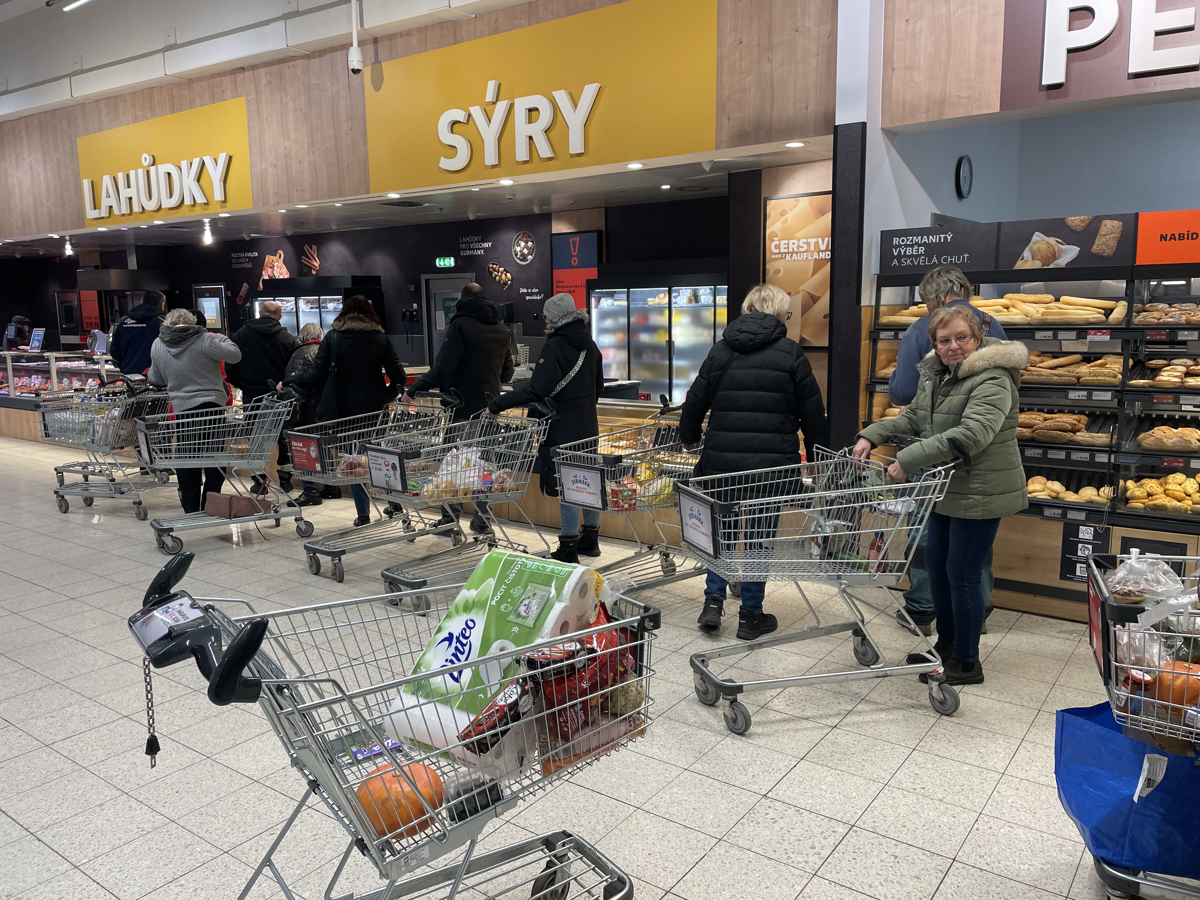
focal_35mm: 26
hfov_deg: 67.3
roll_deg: +2.2
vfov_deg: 53.1
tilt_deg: -7.2
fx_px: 901
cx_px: 600
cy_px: 450
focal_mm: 4.2
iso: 80
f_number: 1.6
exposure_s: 1/121
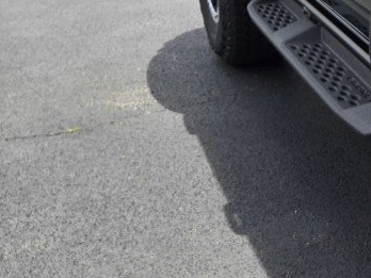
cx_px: 706
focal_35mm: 88
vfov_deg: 16.3
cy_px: -30
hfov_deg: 17.3
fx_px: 943
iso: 25
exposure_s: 1/970
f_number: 1.8
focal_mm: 5.4
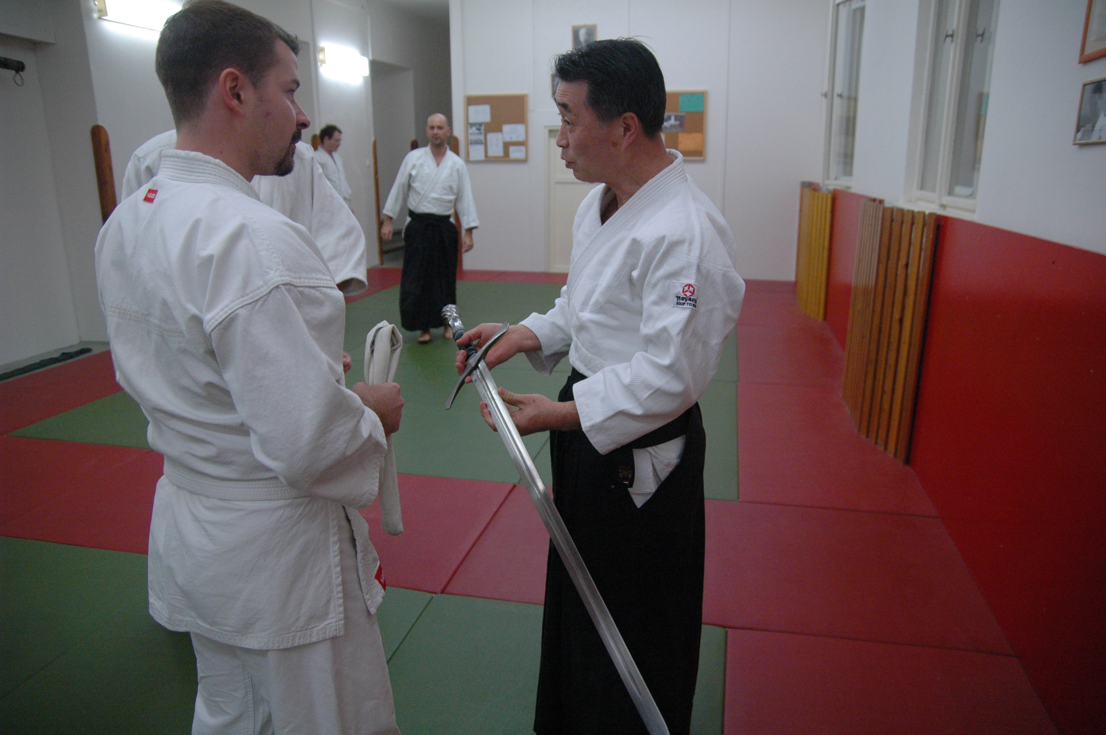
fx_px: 783
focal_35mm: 26
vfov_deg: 50.3
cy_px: 368
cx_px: 553
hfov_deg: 70.5
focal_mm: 17
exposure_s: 1/125
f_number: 2.8
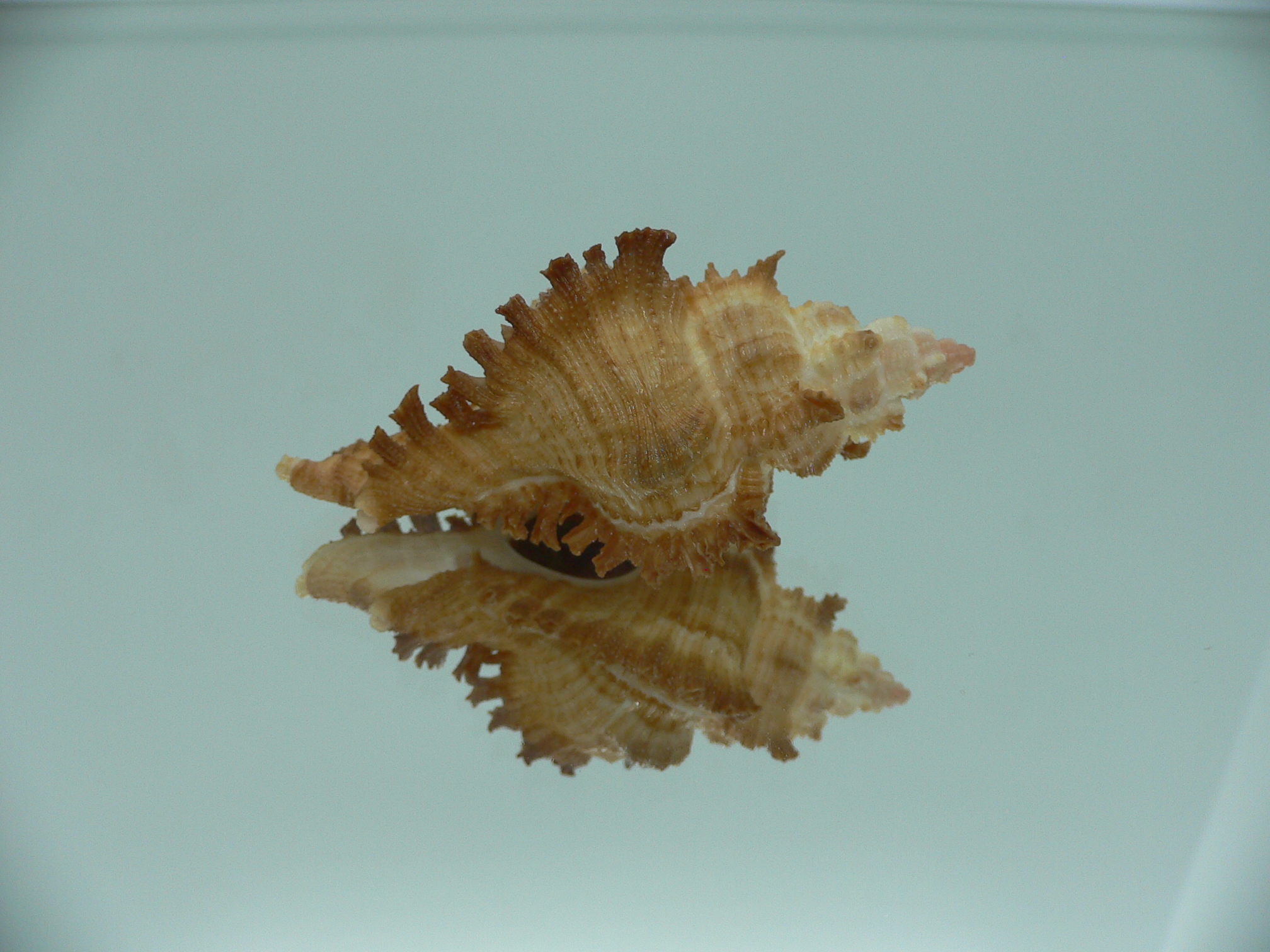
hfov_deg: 52.6
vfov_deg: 40.7
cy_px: 476
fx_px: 1284
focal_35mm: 35
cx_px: 635
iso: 80
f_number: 2.8
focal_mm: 4.6
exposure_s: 1/60
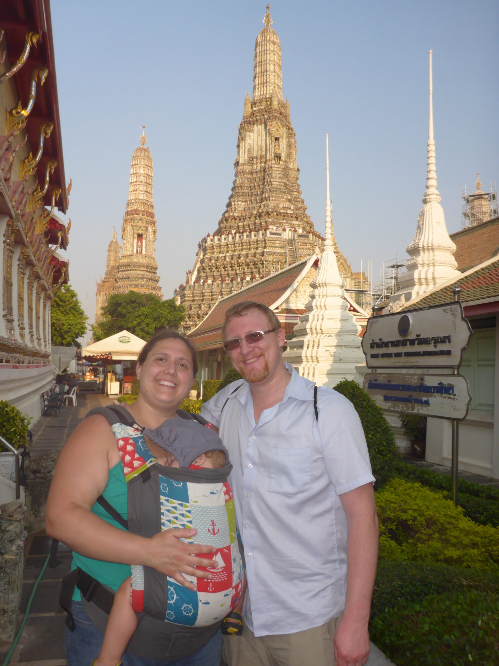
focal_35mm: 28
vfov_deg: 63.4
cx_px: 250
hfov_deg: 49.7
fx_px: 538
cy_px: 333
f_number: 3.3
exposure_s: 1/800
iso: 100
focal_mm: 4.9
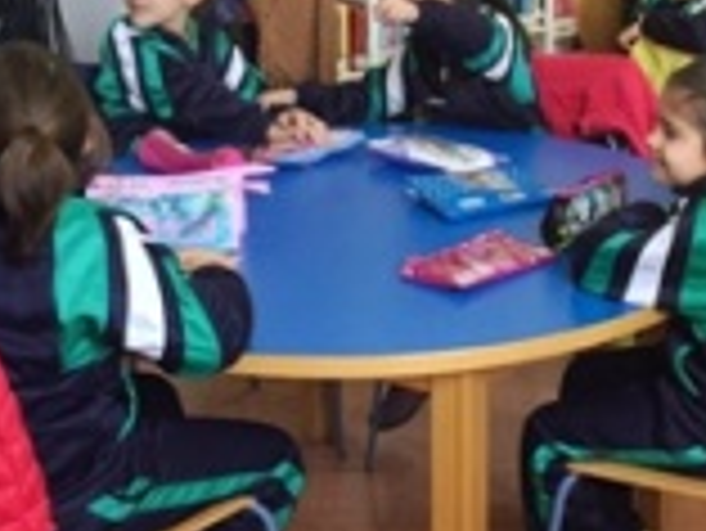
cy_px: 133
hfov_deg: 27.4
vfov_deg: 20.9
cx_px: 513
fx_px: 1429
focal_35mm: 70
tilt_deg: -14.5
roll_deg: -0.4
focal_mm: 4.15
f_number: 2.2
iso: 50
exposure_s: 1/33
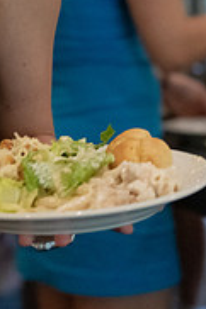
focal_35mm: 262
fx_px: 2253
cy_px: -22
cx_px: -113
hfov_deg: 5.2
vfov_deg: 7.8
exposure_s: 1/320
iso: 4000
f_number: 2.8
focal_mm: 70
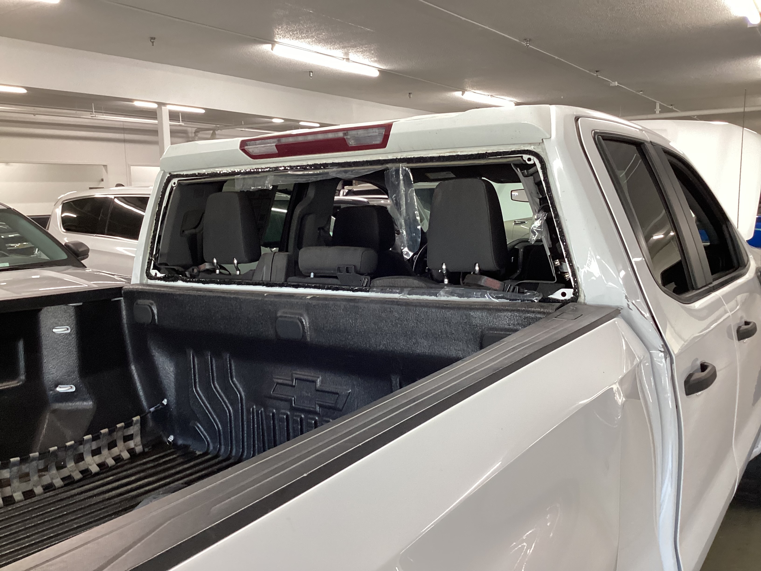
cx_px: 380
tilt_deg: -8.7
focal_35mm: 31
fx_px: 682
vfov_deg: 45.4
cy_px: 286
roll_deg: +0.6
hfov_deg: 58.4
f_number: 2.4
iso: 160
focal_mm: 3.3
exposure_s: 1/50
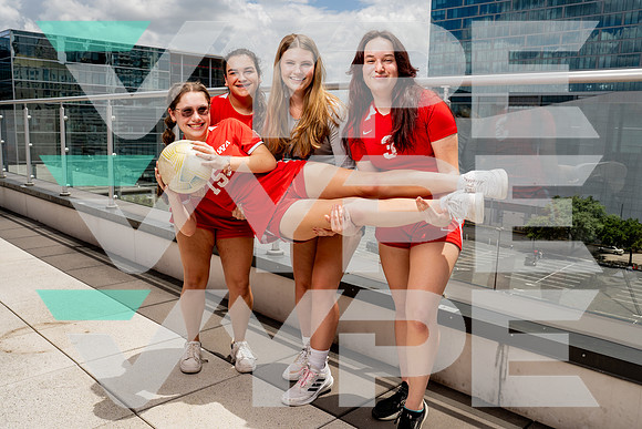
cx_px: 321
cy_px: 214
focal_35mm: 30
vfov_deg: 43.4
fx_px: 538
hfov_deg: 61.6
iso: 100
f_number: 7.1
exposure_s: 1/500
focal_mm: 29
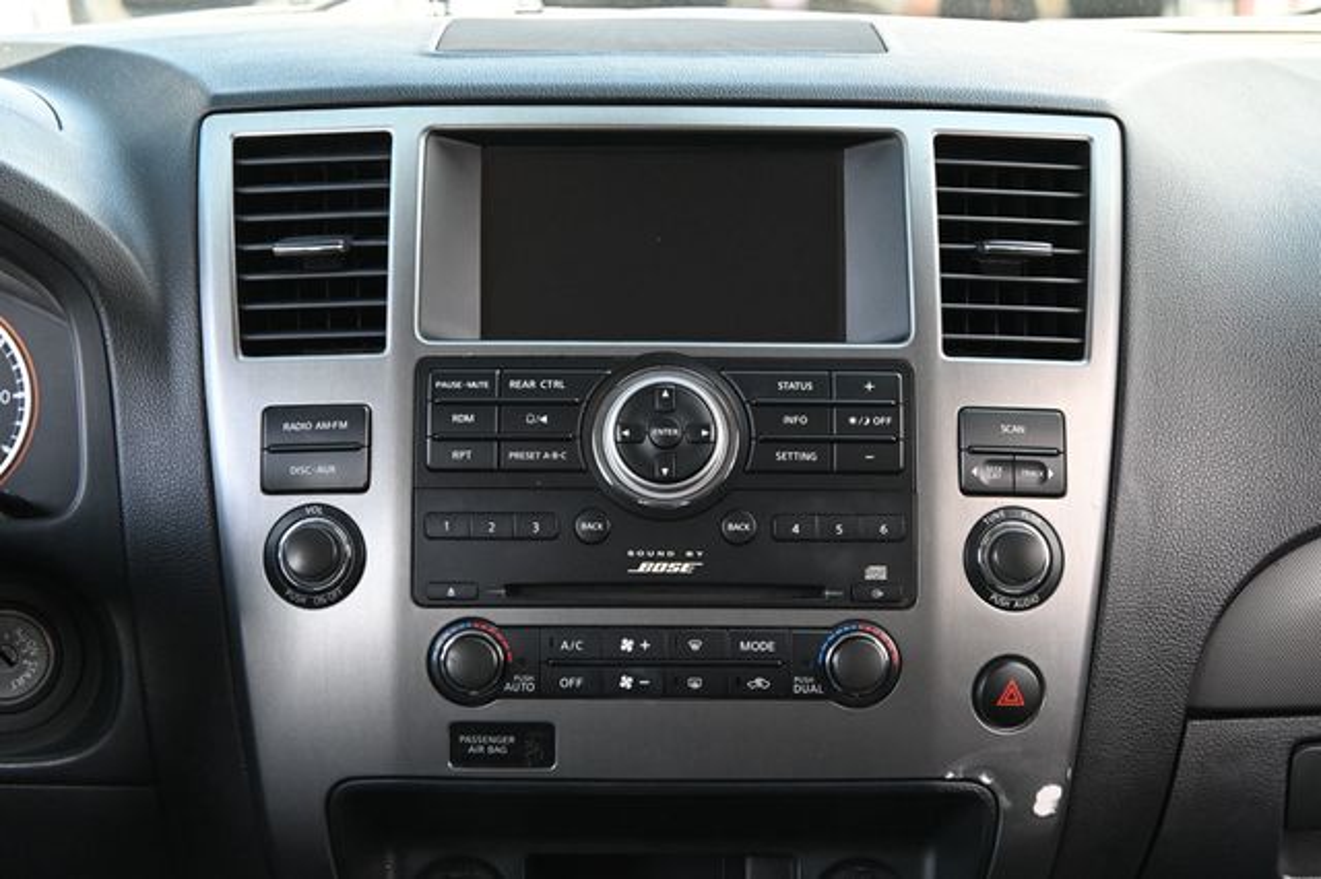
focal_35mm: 75
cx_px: 660
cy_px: 440
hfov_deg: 27.0
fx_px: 2751
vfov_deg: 18.2
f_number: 6.3
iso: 1400
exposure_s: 1/125
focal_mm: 50
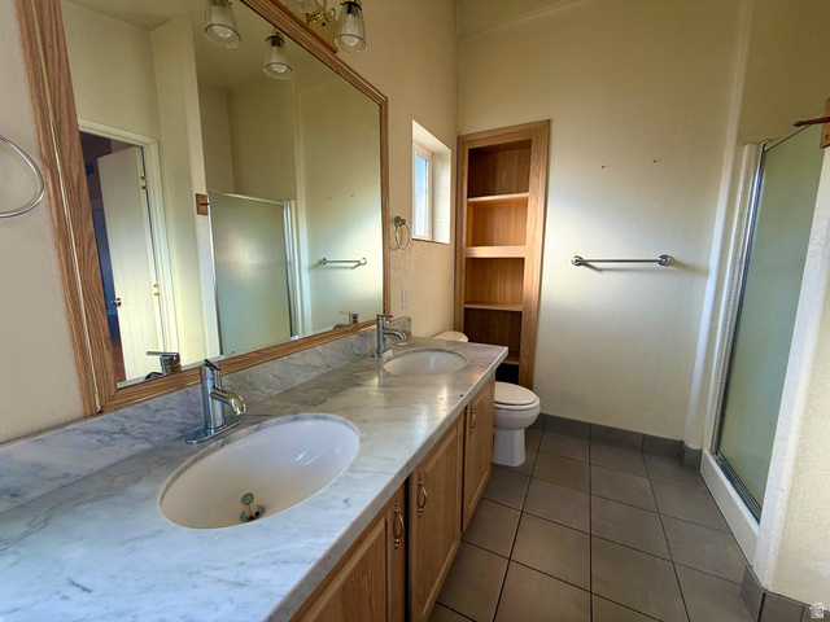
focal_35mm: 14
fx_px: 336
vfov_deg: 85.7
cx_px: 415
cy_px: 311
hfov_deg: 102.1
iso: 100
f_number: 2.2
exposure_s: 1/121
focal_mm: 2.22
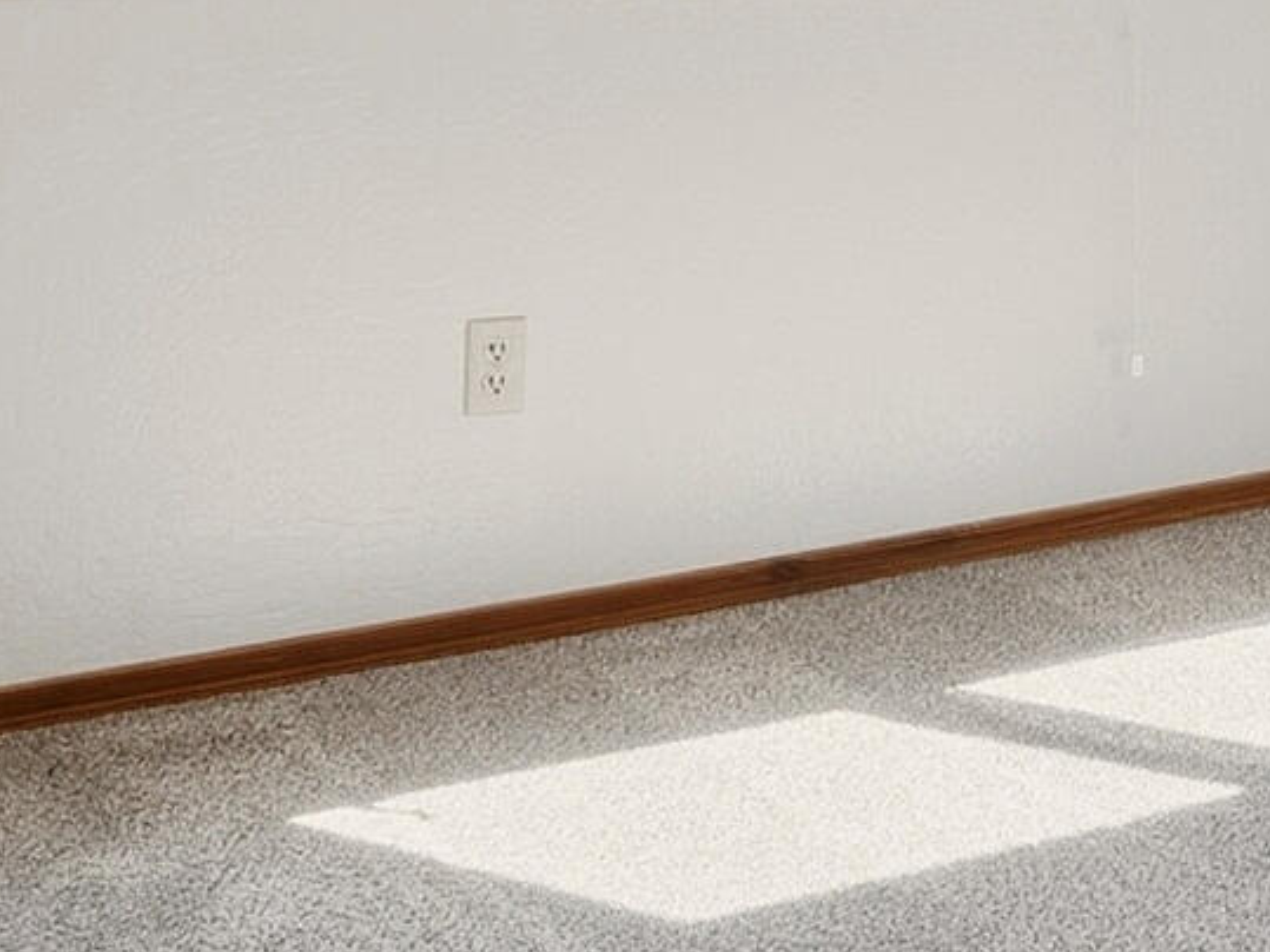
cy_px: -115
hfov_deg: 23.6
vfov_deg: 18.8
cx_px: 1555
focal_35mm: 75
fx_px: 2751
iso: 250
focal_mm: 14
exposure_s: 1/80
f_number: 9
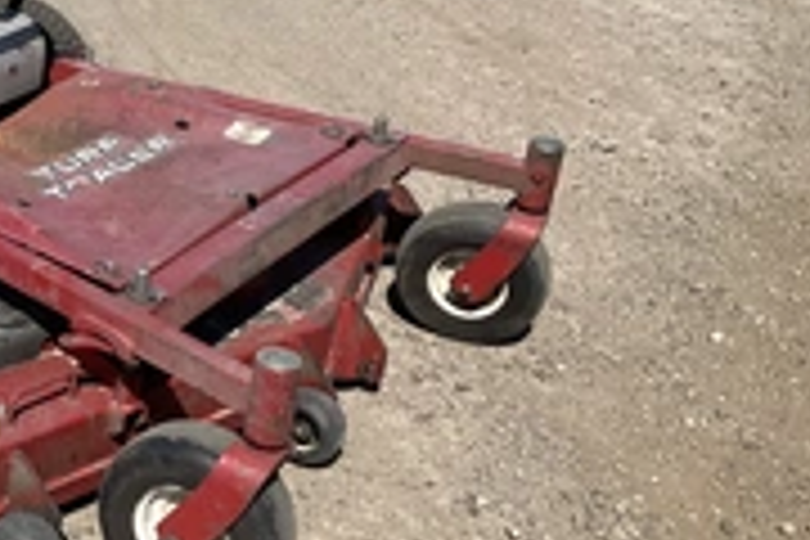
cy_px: 216
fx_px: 1507
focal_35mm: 67
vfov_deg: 20.3
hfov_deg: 28.0
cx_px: -32
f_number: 1.8
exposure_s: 1/2141
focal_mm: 3
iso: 25
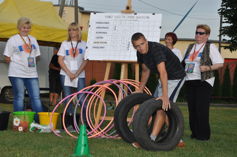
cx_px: 118
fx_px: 572
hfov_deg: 23.4
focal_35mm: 87
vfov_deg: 15.7
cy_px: 78
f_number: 9
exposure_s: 1/200
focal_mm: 58
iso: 200
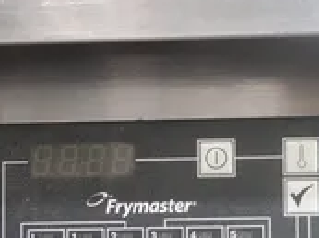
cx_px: 317
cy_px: 204
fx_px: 717
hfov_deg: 24.0
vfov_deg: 18.6
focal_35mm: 78
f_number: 3.5
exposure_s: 1/40
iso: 3200
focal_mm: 13.03
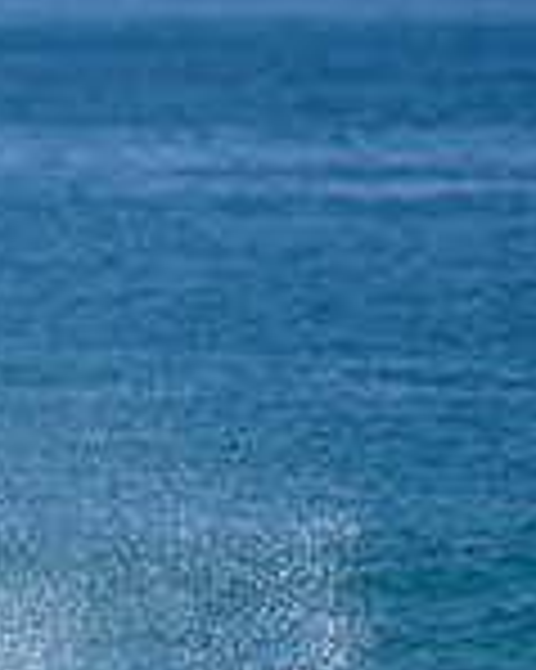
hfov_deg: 0.8
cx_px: -239
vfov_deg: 1.1
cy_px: 722
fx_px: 36186
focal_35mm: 1823
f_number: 5.6
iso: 160
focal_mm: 500
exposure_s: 1/2000
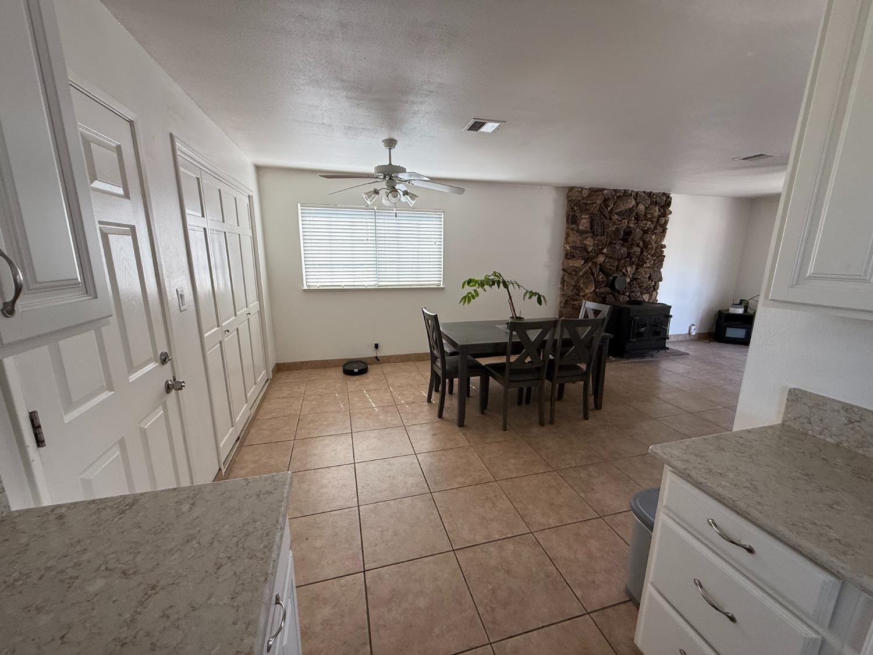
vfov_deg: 85.7
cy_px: 328
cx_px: 436
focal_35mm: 14
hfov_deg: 102.1
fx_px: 353
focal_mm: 2.22
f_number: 2.2
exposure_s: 1/99
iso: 125
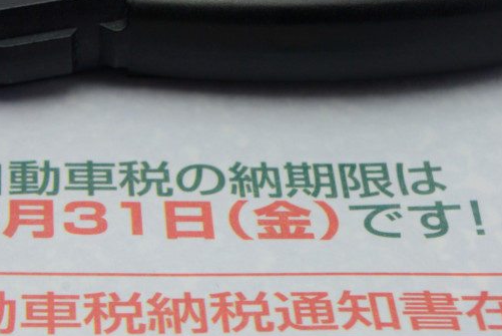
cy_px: 225
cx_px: -4
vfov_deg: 10.0
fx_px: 1926
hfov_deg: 14.6
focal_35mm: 138
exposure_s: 1/2.5
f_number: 14
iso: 100
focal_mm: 45
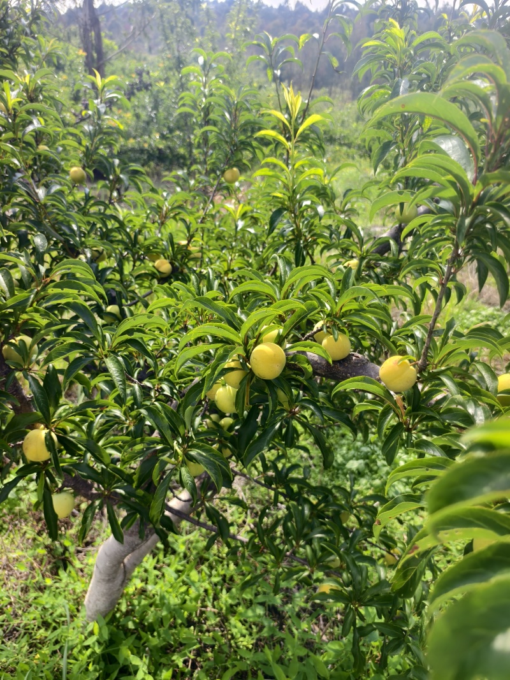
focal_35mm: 23
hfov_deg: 58.9
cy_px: 340
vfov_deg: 73.9
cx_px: 255
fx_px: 452
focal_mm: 5.6
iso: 221
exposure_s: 1/2128
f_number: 1.57
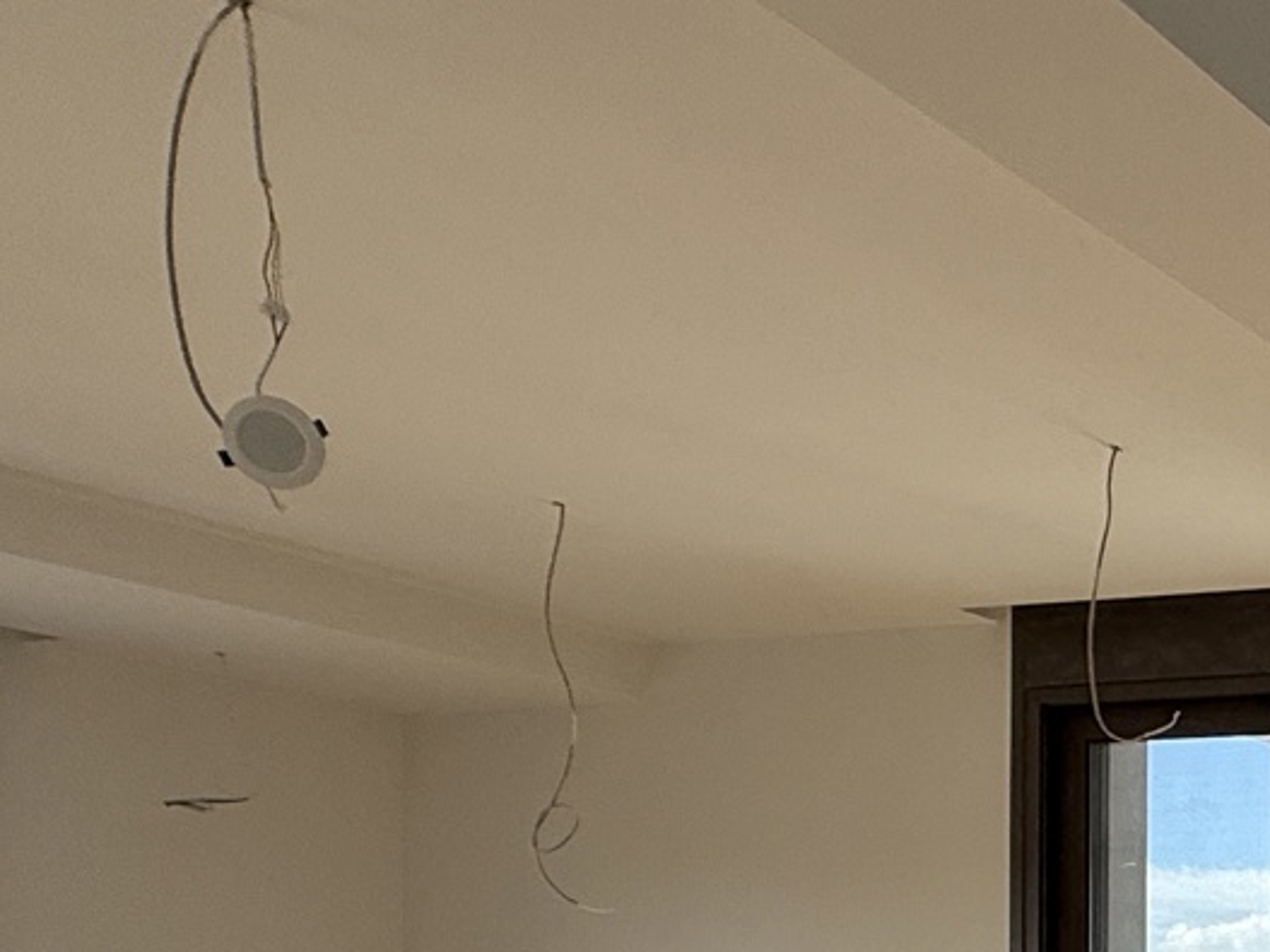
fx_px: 1871
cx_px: 1940
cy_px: 1159
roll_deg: -1.1
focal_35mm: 51
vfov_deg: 25.5
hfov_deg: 26.3
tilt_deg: -1.4
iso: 64
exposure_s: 1/376
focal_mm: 2.22
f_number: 2.2
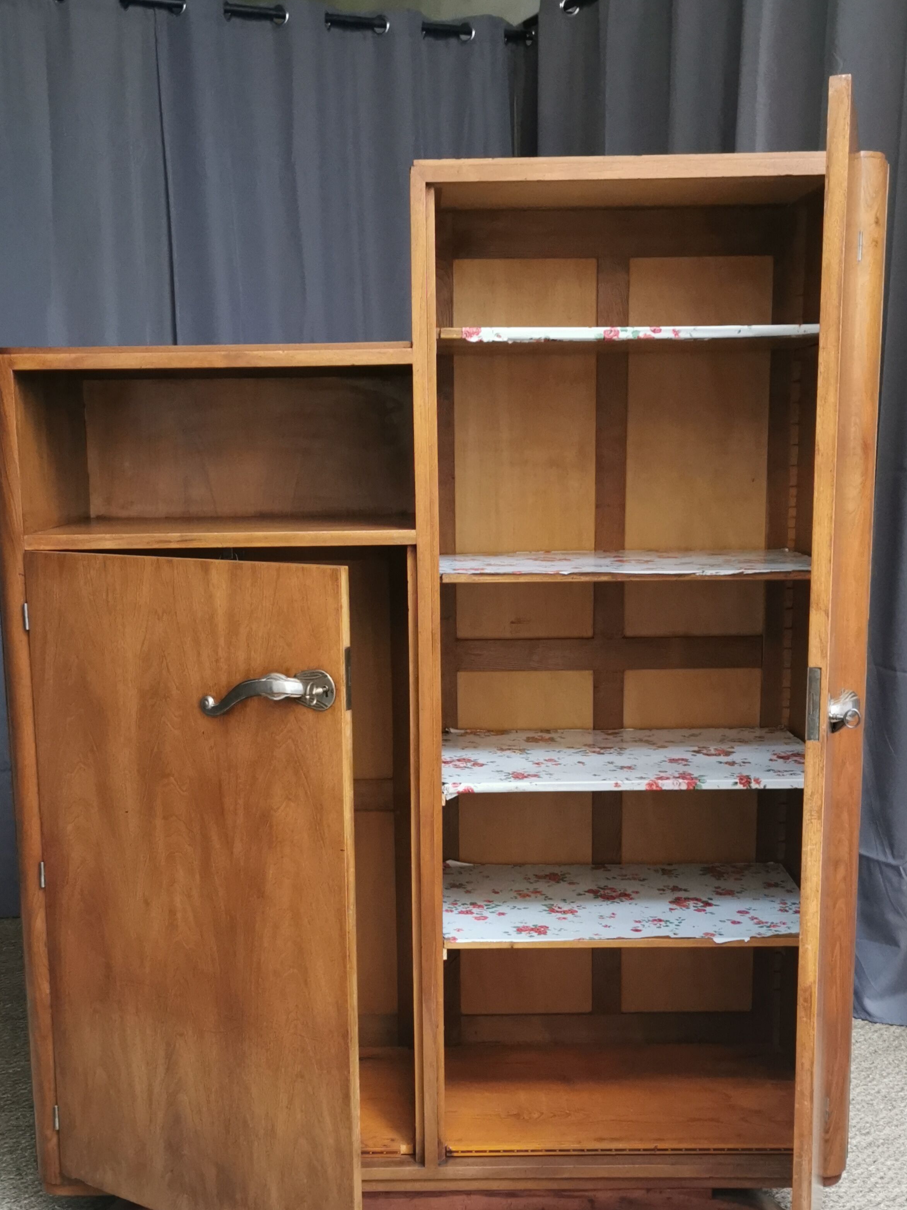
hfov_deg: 34.3
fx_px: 1467
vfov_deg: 44.7
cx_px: 424
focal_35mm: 42
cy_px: 696
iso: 320
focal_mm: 5.58
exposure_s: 1/33.3
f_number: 1.8
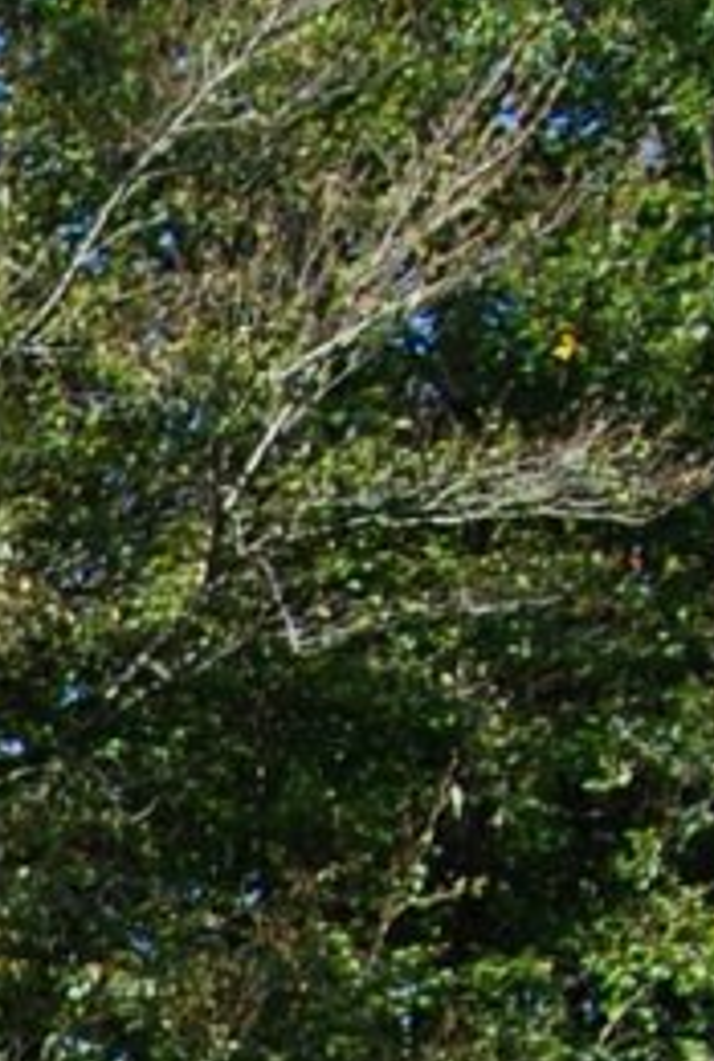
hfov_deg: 6.5
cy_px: 2238
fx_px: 5733
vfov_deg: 9.7
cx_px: -1489
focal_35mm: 194
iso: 100
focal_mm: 20
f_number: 7.1
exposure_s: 1/200
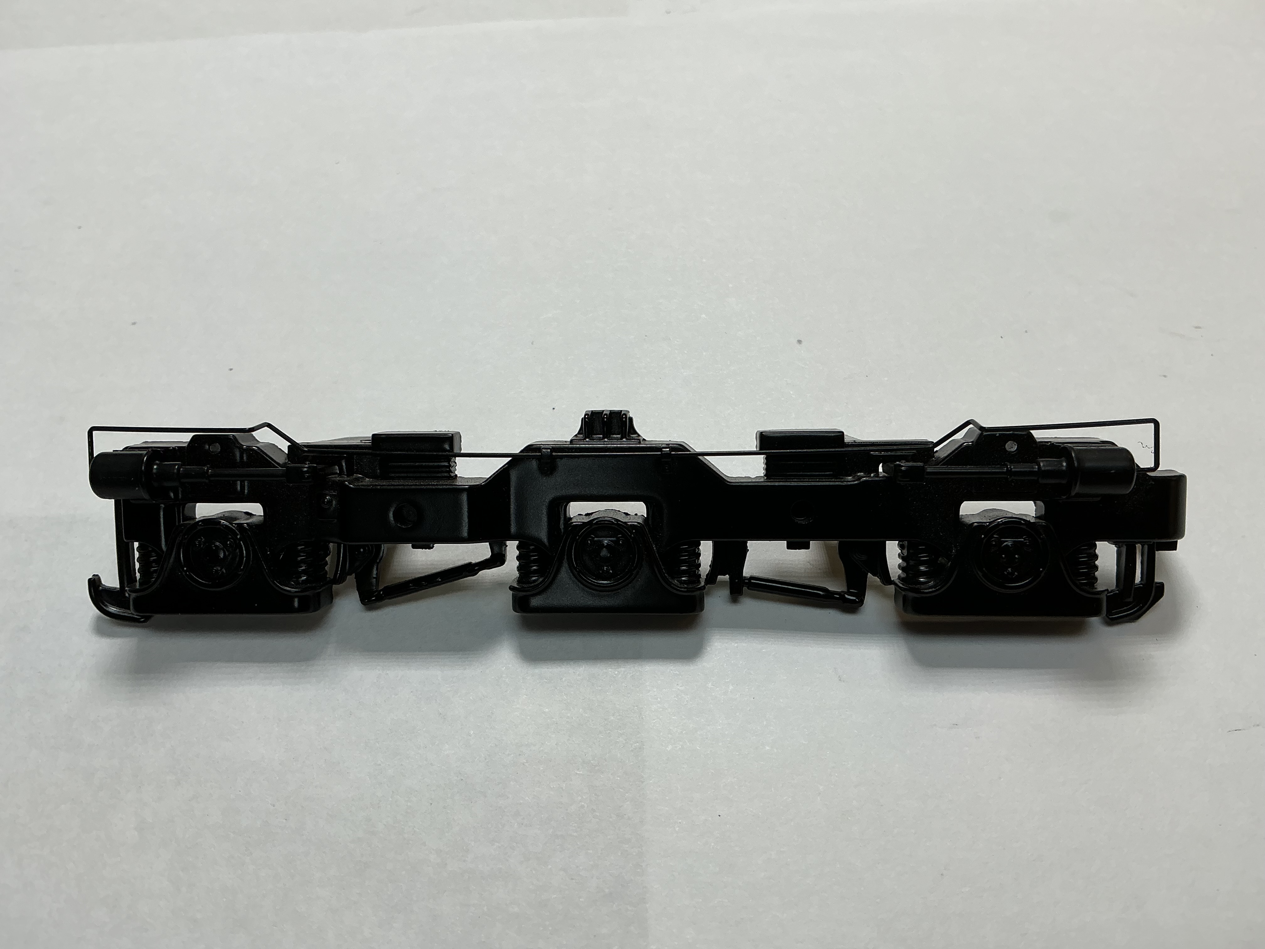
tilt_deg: -53.6
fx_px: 1060
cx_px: 632
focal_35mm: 29
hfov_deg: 61.7
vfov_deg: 48.2
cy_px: 474
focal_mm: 3
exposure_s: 1/202
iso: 20
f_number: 1.8
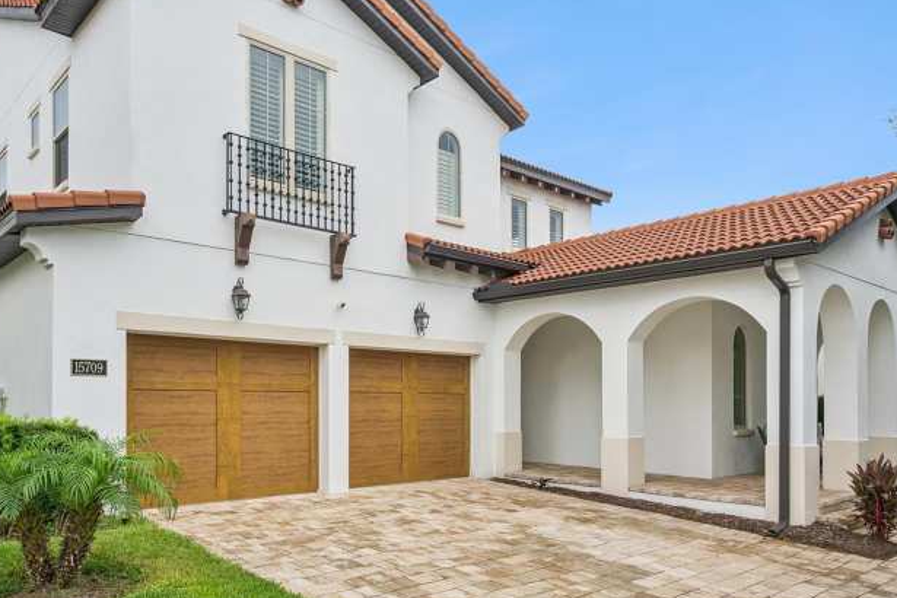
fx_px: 648
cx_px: 443
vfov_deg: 49.5
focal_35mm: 26
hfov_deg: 69.4
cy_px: 281
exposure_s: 1/400
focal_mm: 20
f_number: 9
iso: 400
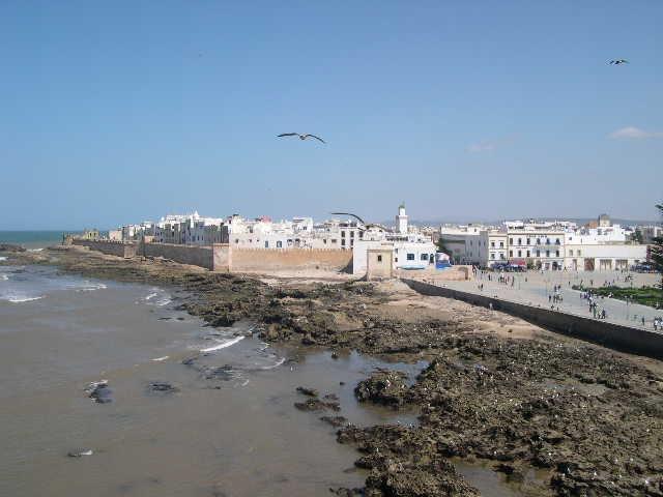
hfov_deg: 49.0
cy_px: 248
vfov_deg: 37.7
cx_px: 332
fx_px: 728
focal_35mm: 38
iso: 100
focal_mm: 8
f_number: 7.6
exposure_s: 1/271
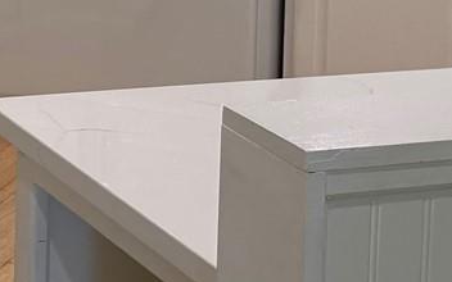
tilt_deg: -8.1
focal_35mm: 148
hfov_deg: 13.6
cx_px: -145
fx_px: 1823
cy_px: -145
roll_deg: -1.1
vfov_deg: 8.6
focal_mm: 6.76
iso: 125
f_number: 1.78
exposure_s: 1/120
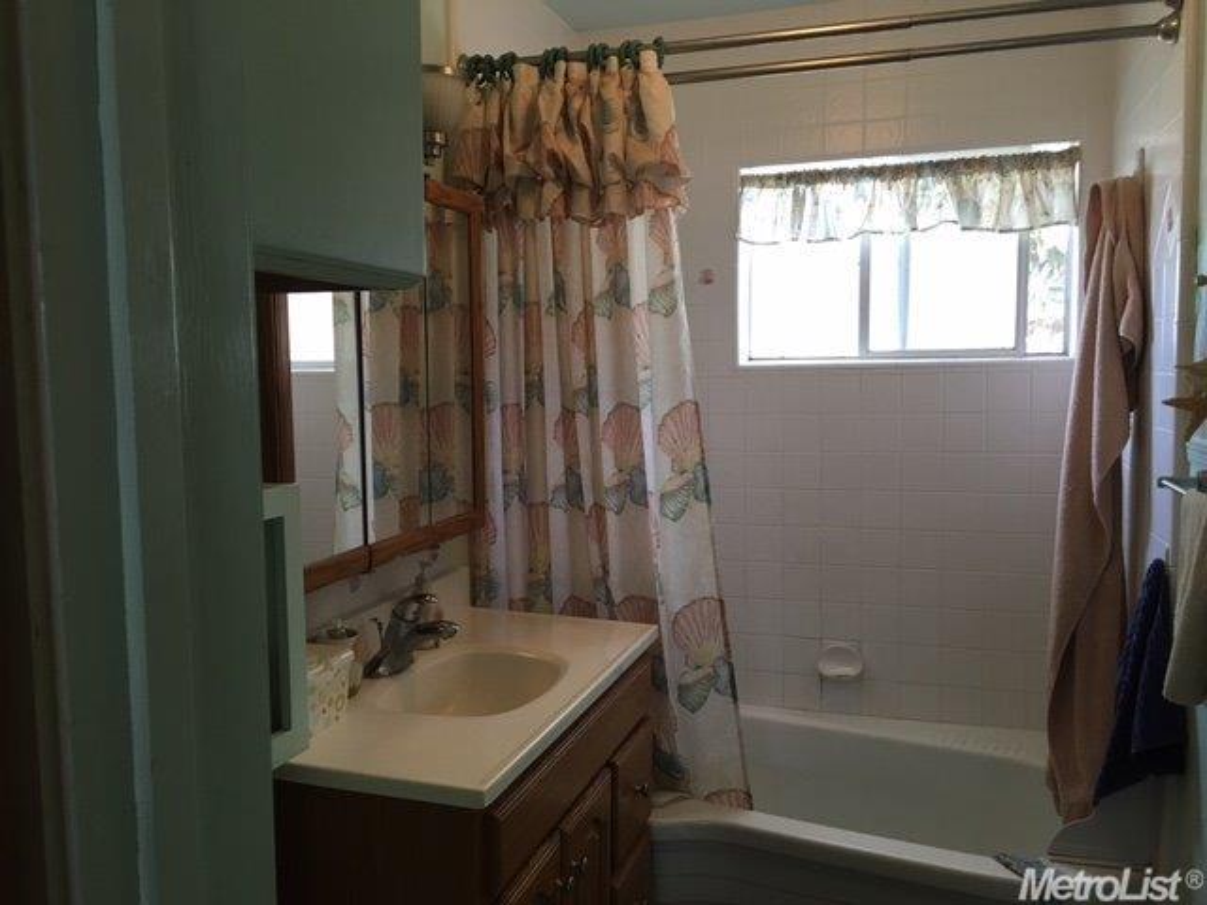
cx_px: 604
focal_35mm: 29
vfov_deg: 48.2
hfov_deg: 61.7
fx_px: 1011
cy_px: 452
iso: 40
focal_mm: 4.15
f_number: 2.2
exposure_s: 1/15
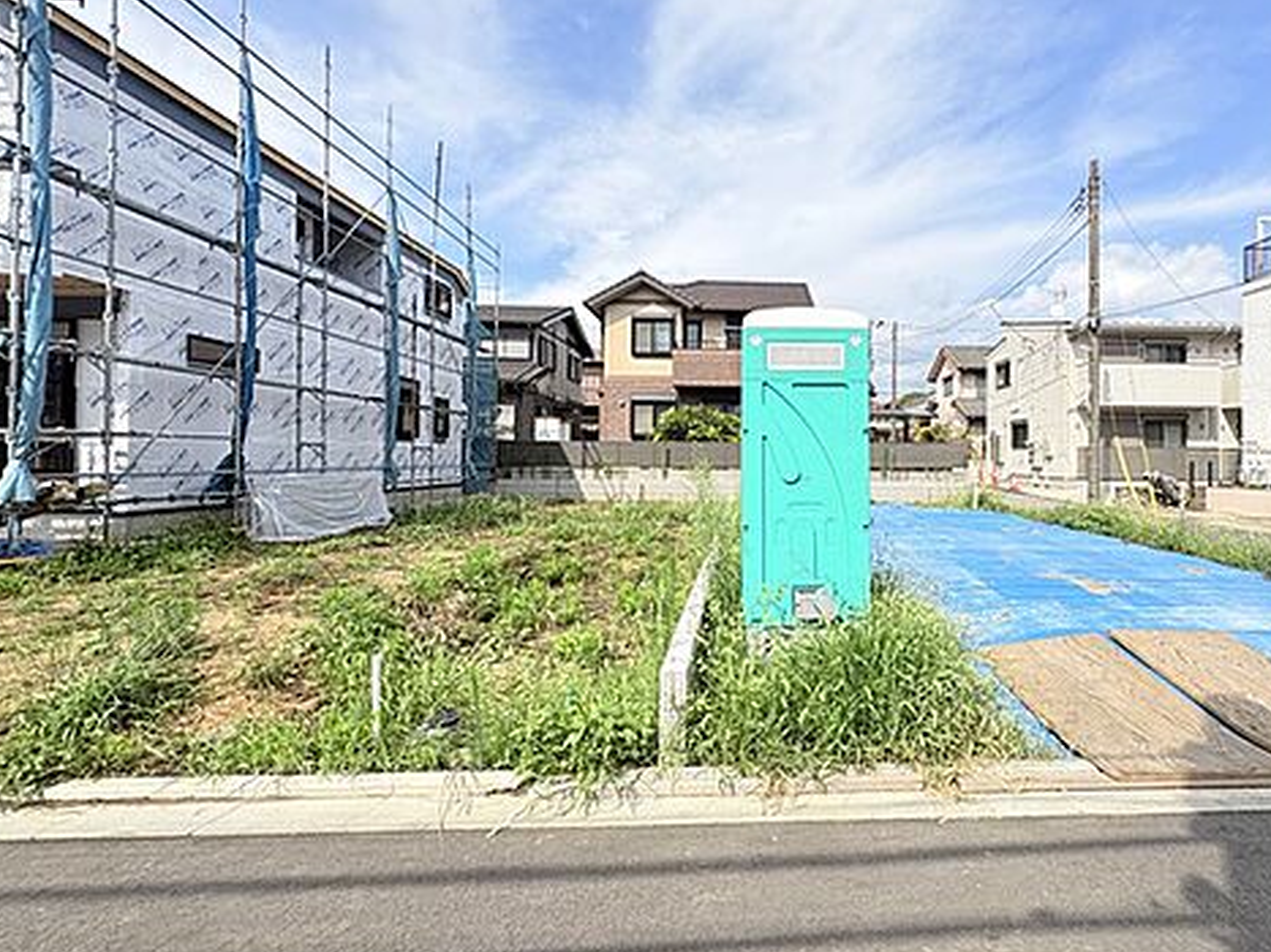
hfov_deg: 86.5
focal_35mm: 18
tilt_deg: +2.2
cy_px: 452
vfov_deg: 71.5
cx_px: 773
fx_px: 661
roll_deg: +0.8
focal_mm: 2.22
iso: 50
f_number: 2.2
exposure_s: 1/1143
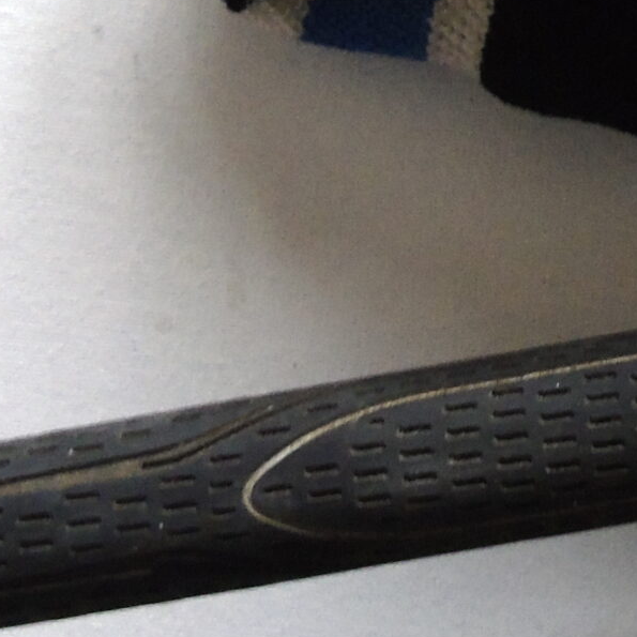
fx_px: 1978
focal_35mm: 95
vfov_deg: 17.4
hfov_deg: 17.1
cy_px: -127
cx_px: 847
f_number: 3.4
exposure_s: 1/25
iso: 400
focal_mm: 4.4
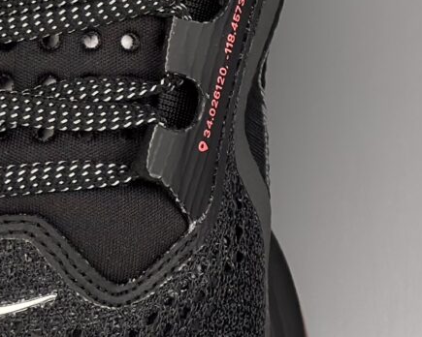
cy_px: 68
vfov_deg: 7.7
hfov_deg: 9.5
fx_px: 2510
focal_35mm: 201
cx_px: 520
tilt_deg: -58.8
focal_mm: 6.76
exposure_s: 1/413
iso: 100
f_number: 1.78
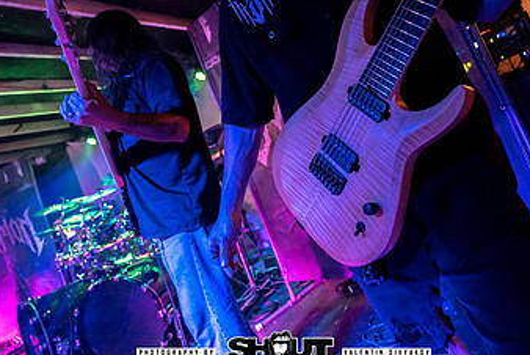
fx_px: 354
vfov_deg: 51.4
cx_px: 284
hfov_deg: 73.6
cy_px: 98
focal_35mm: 24
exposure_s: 1/200
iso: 3200
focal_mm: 14
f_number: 2.8
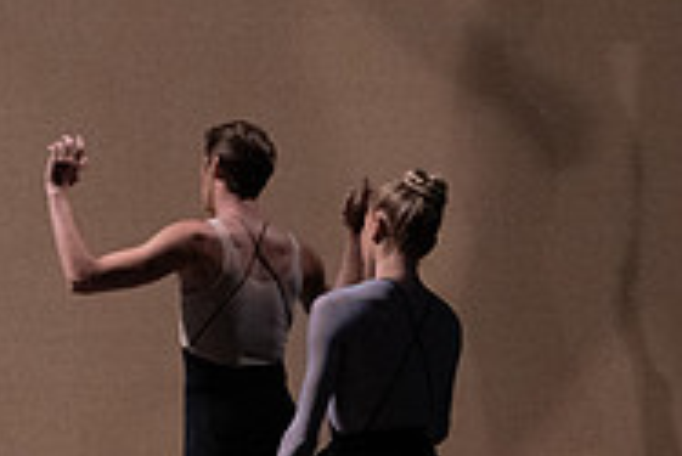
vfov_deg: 2.3
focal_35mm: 611
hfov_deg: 3.4
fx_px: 11584
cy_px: 348
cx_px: 489
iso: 12800
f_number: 6.3
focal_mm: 197
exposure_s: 1/500
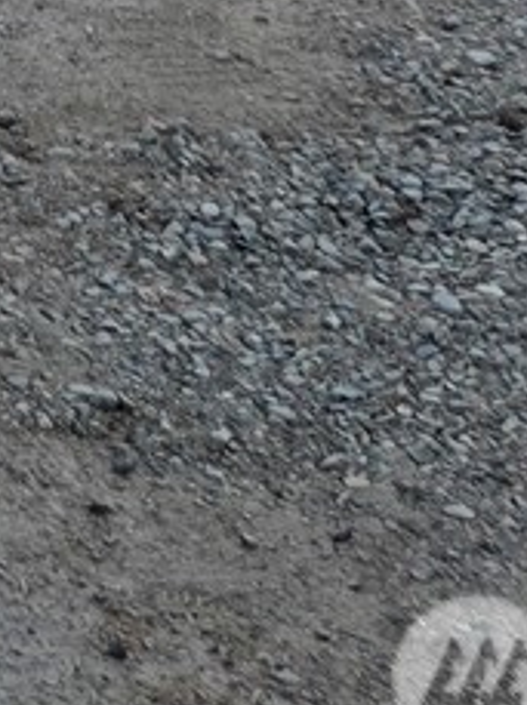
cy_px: -1044
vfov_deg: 10.4
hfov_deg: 7.5
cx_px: -1273
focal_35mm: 161
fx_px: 3277
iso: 25
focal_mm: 5.4
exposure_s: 1/560
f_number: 1.8
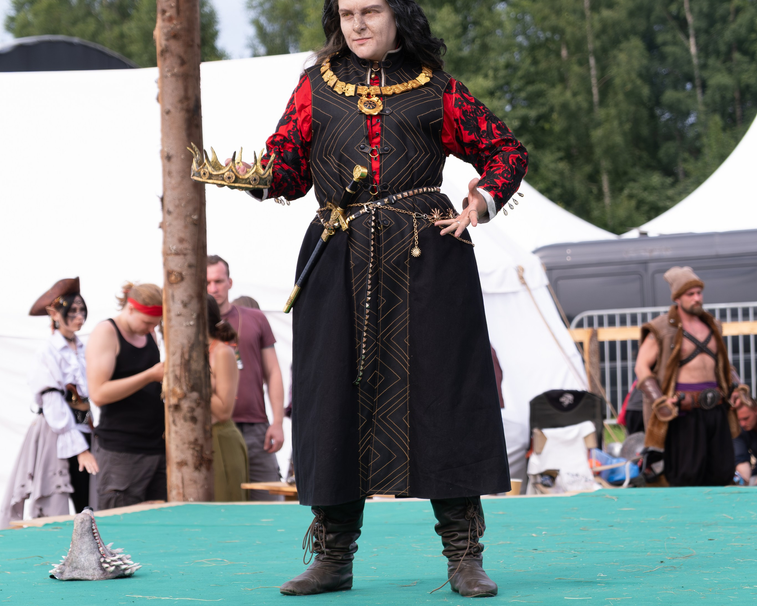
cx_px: 379
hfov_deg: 16.4
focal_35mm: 117
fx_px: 2621
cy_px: 209
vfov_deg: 13.2
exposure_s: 1/1250
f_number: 3.6
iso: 320
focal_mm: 55
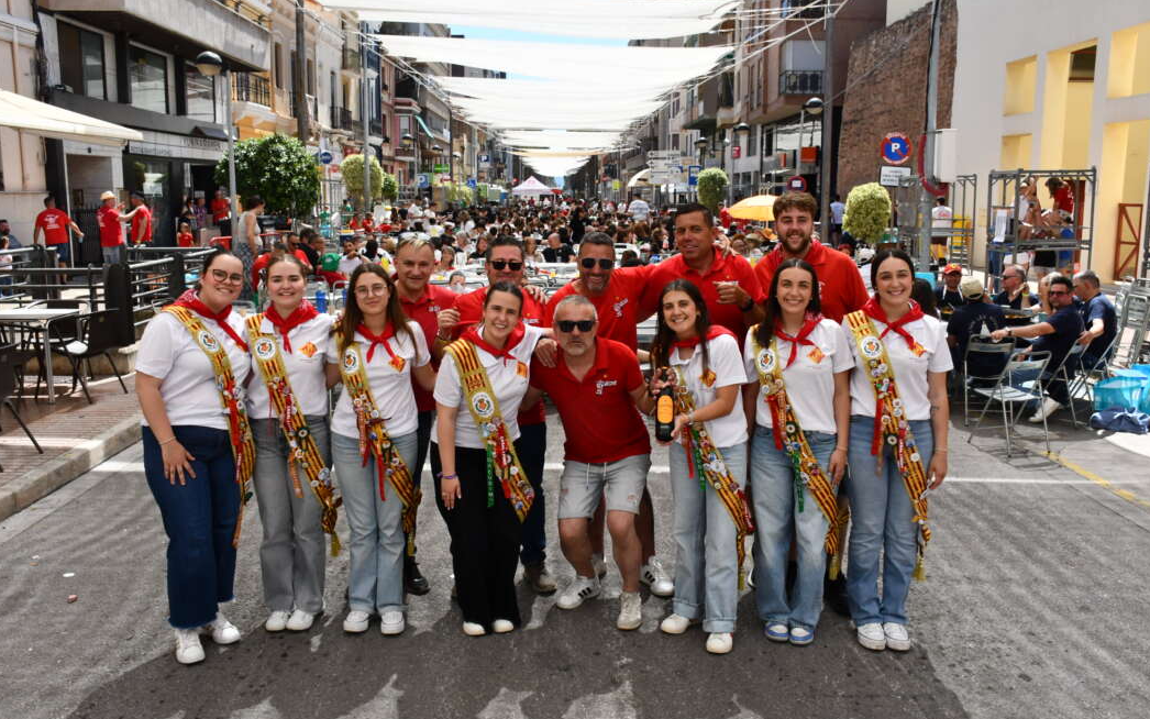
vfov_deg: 40.6
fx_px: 972
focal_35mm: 31
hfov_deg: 61.2
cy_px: 341
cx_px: 577
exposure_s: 1/800
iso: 800
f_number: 14
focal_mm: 20
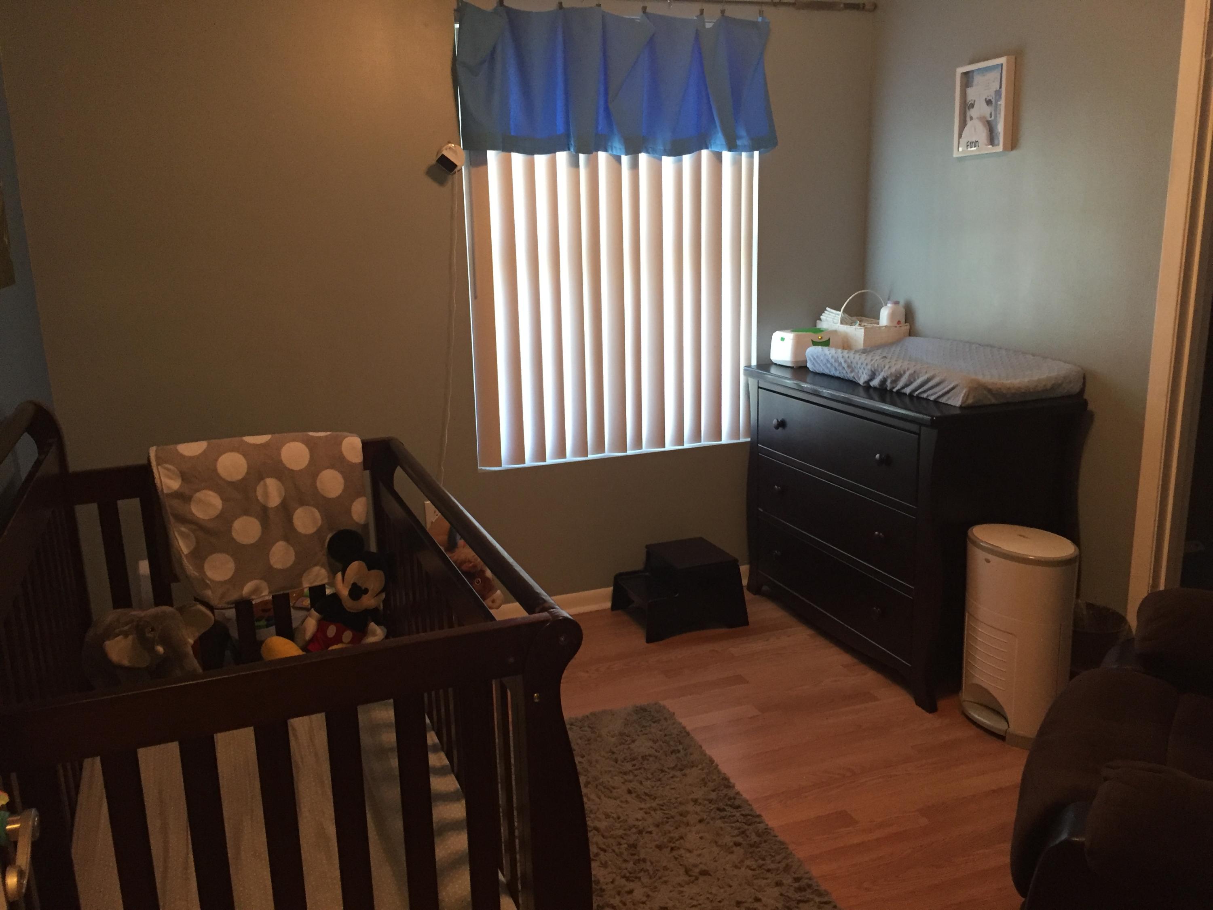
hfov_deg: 61.7
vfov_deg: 48.2
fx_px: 1016
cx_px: 606
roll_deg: +0.2
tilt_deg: -14.8
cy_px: 455
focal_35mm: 29
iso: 160
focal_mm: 4.15
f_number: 2.2
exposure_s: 1/30
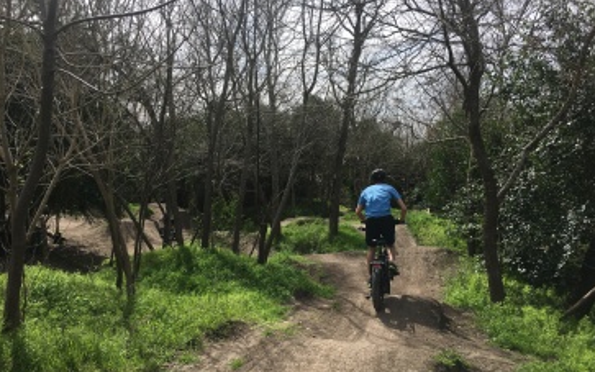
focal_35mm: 31
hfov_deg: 61.2
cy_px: 187
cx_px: 298
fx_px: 503
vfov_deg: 40.6
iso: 25
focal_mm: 4.15
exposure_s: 1/1099
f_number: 2.2
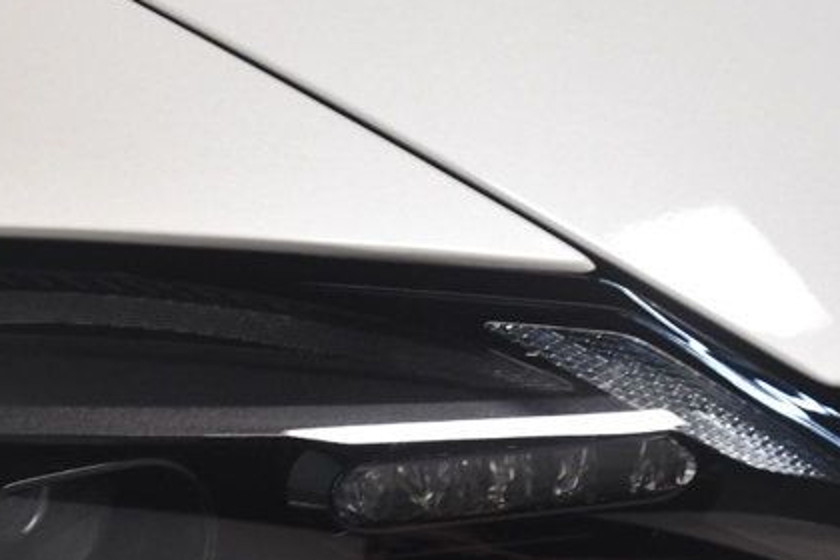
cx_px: 364
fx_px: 3243
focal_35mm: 139
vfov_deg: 9.8
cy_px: 564
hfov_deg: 14.8
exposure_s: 1/125
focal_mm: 38
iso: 1600
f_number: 4.2
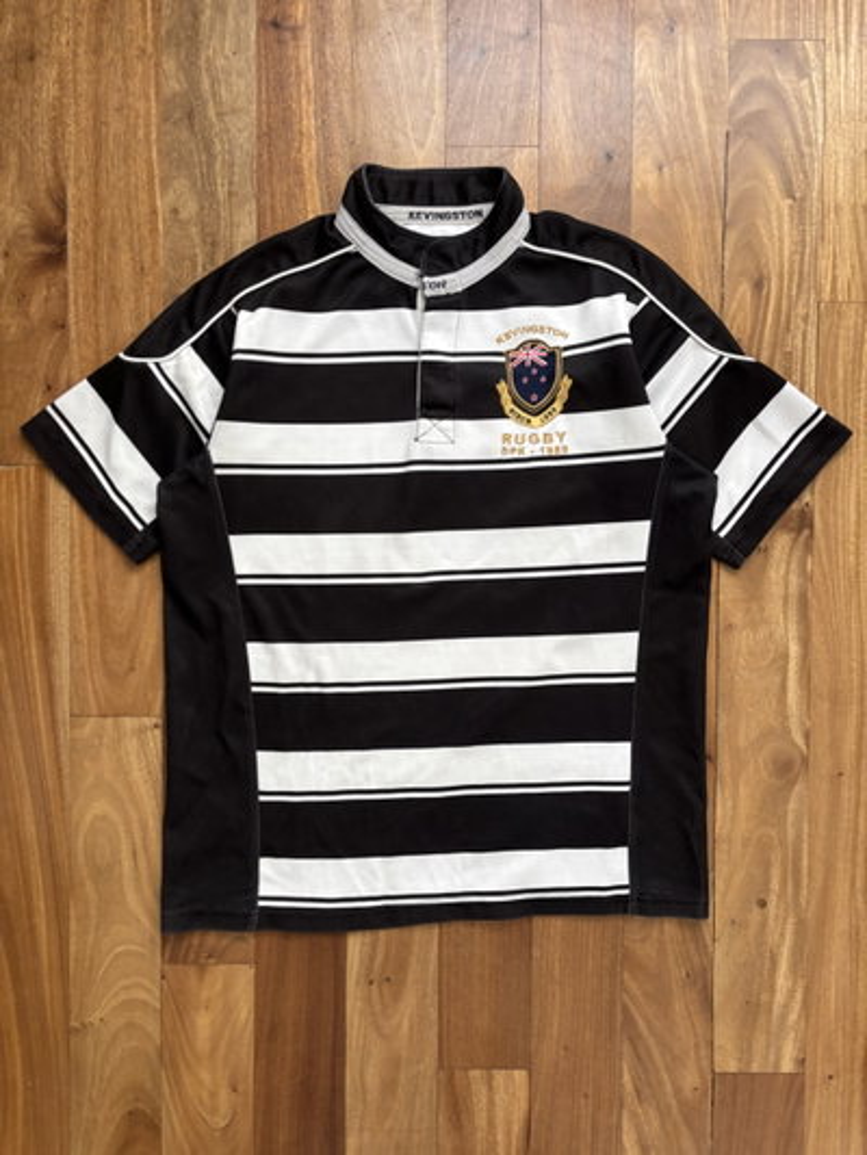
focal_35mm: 26
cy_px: 578
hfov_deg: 53.1
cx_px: 434
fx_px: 868
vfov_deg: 67.3
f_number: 1.6
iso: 200
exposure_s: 1/60
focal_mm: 5.96
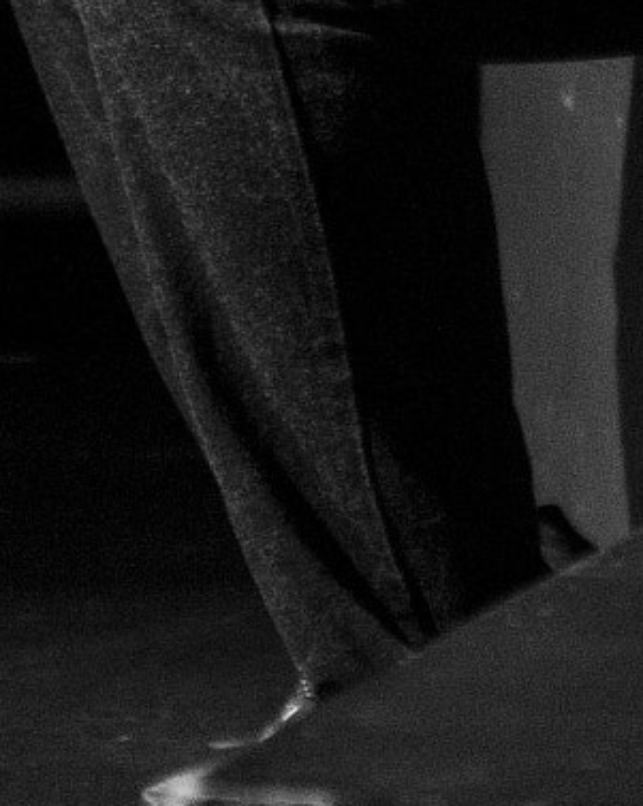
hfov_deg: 5.2
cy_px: -673
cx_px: 296
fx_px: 7121
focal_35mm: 299
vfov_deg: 6.3
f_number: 2.8
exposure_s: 1/60
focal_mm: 50
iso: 1600
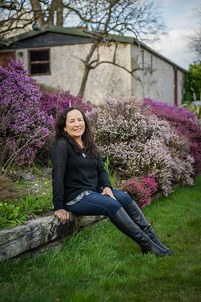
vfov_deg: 33.9
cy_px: 151
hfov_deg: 23.0
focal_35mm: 59
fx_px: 494
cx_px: 100
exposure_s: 1/800
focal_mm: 59
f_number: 2.4
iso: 160
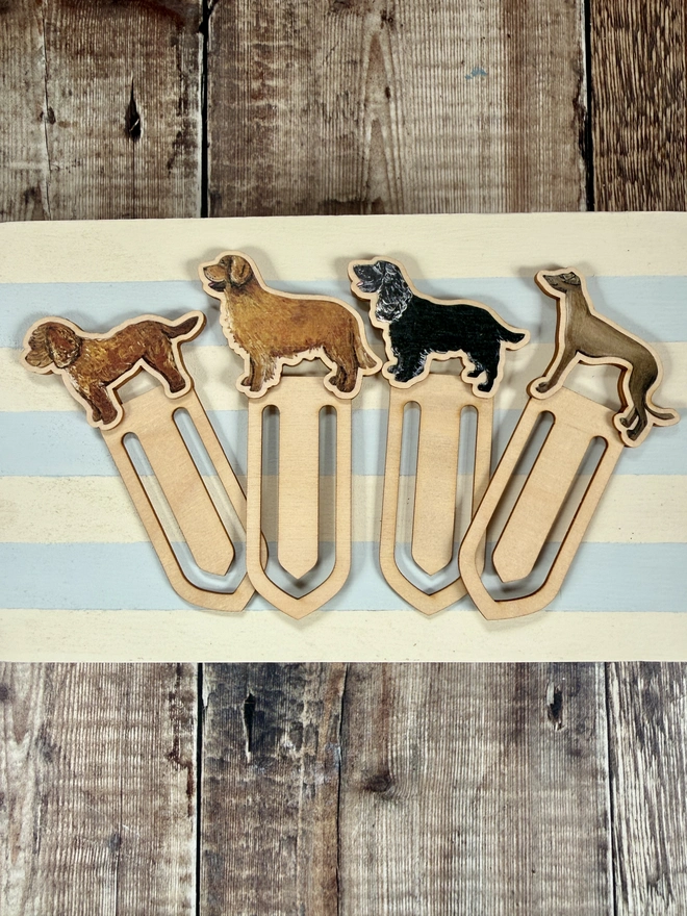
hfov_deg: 56.8
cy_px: 458
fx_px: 635
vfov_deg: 71.6
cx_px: 344
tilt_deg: -85.0
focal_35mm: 24
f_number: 2.2
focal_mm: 2.22
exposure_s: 1/99
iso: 50
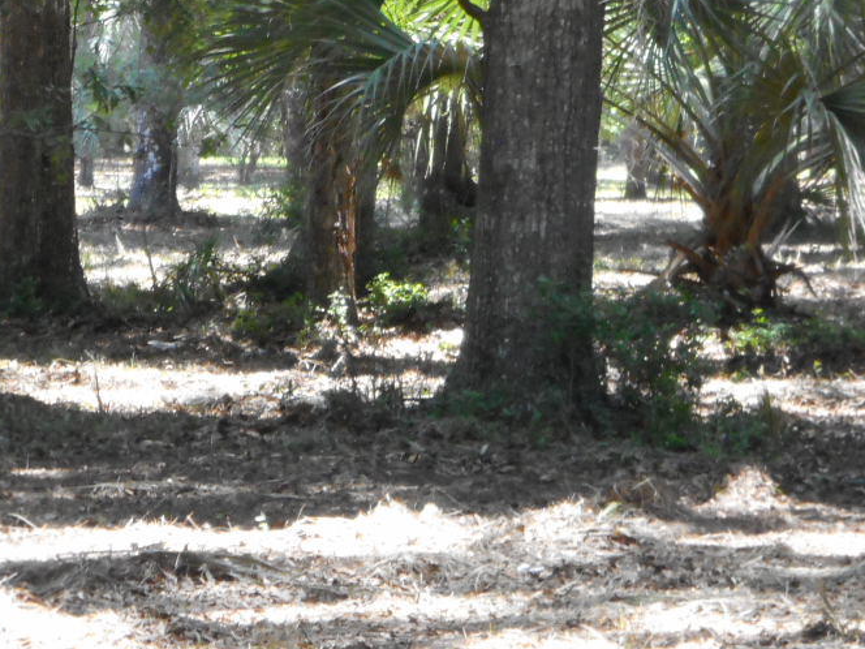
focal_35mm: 282
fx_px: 7047
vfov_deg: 5.3
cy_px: 119
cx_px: 823
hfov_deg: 7.0
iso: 320
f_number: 5.9
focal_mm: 20.9
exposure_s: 1/60
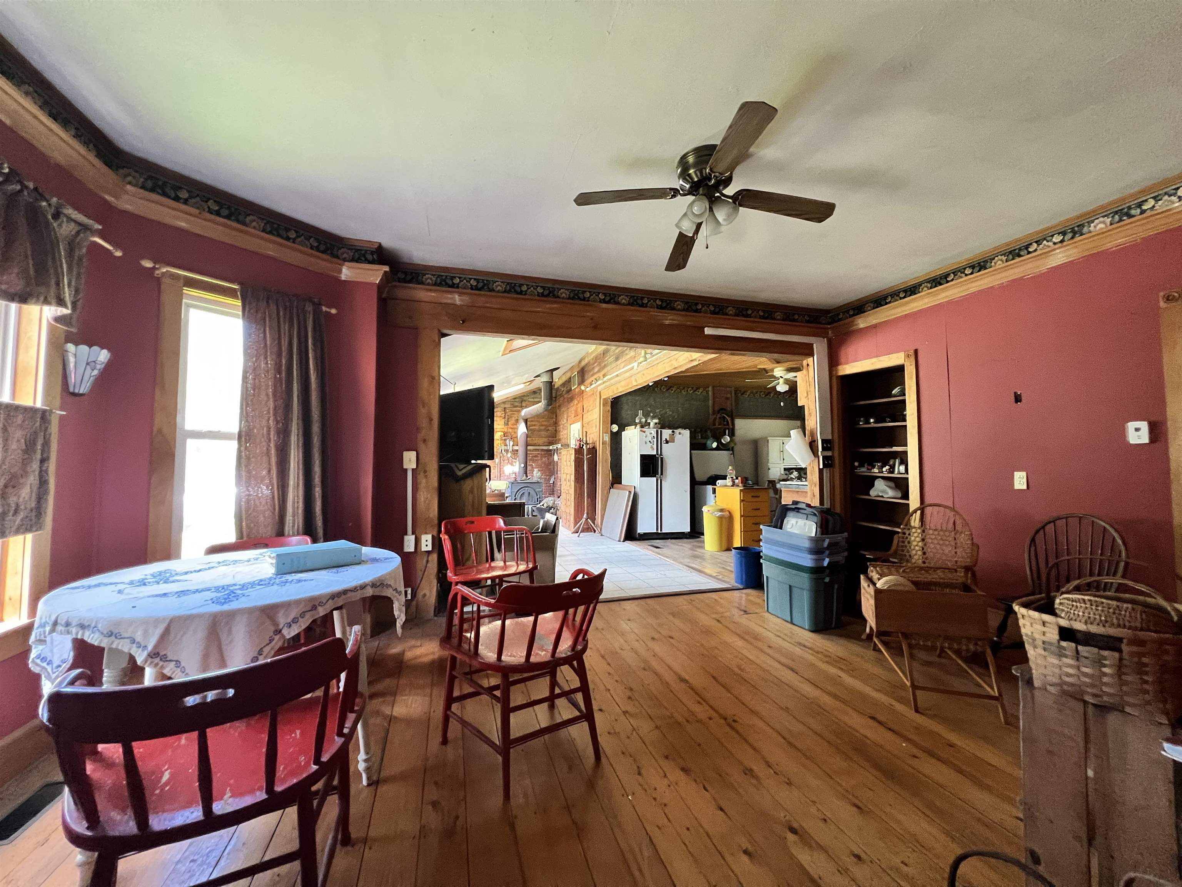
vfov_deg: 89.9
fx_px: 444
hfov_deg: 106.2
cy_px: 444
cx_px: 591
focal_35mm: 13
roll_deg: +1.0
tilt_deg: +1.1
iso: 500
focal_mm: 1.57
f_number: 1.8
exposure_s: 1/60
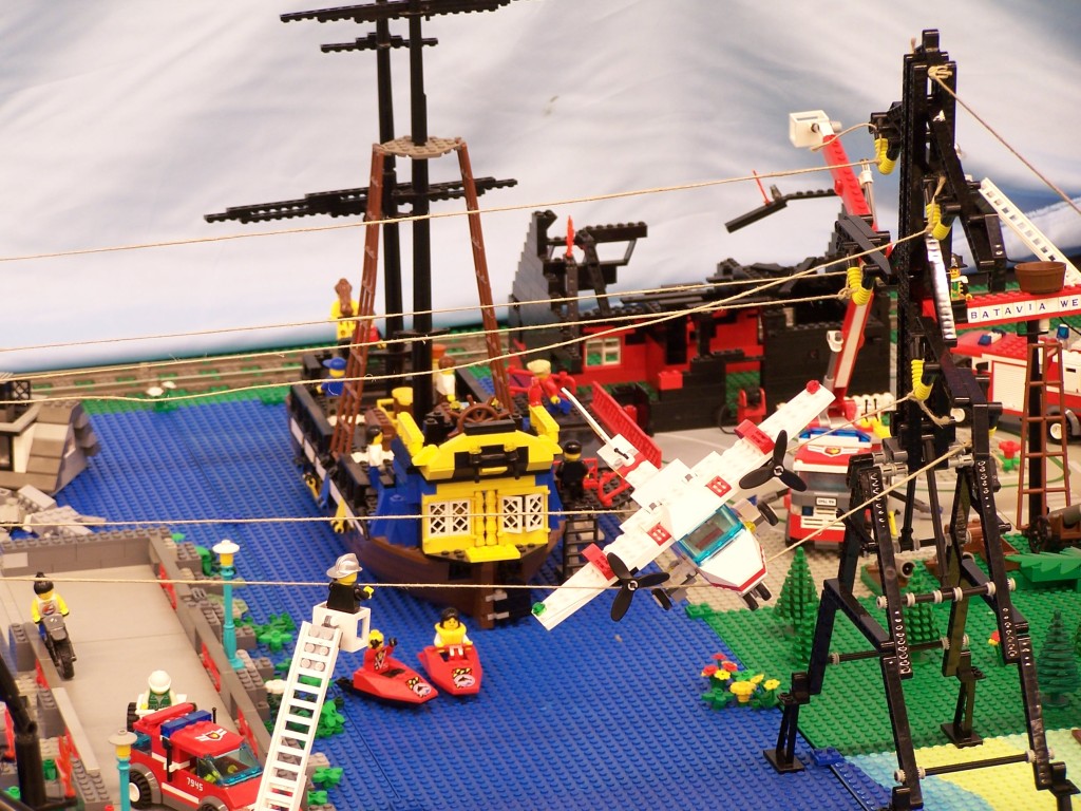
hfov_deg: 14.2
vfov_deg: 10.7
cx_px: 540
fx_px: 4341
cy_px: 406
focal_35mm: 139
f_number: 3.2
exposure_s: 1/2
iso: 80
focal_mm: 23.1
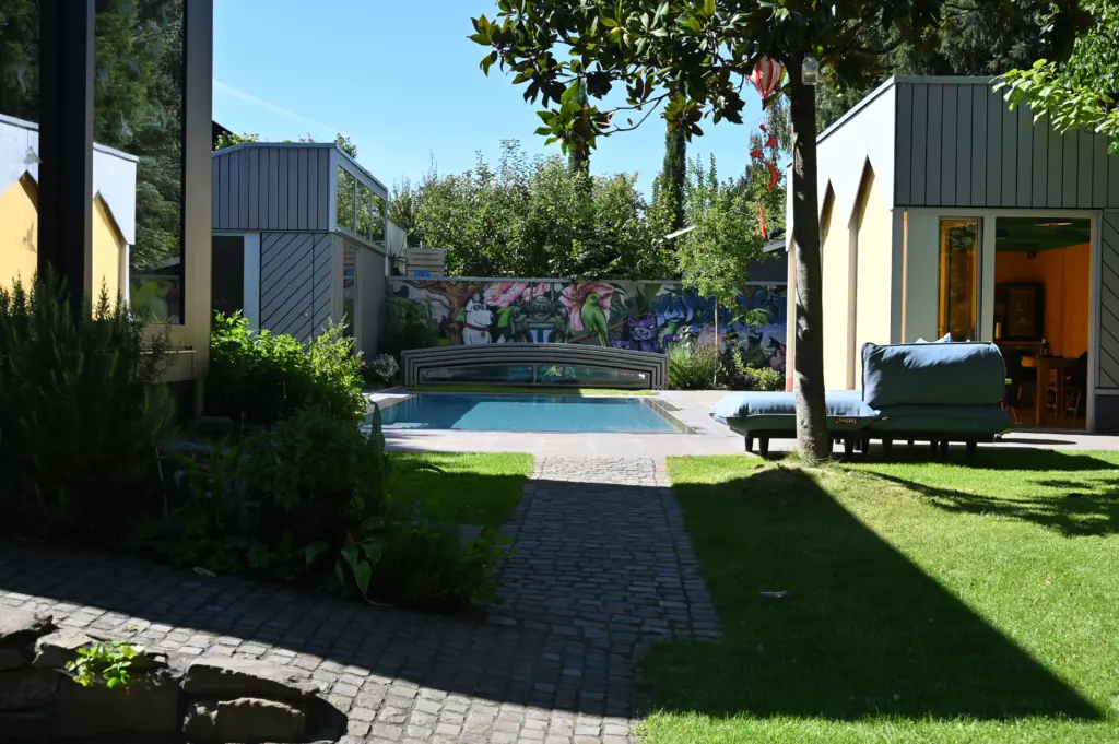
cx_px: 560
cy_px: 372
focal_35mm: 43
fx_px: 1335
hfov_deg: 45.5
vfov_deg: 31.1
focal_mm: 43
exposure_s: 1/250
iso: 160
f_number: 8
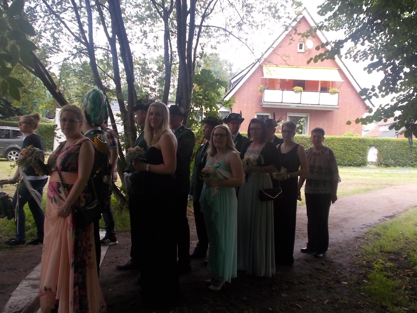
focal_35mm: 34
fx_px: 410
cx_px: 208
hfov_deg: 54.0
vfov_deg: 41.8
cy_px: 156
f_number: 3.6
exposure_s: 1/125
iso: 80
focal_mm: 6
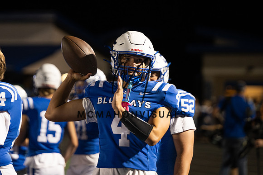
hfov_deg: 8.1
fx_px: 1853
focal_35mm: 254
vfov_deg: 5.4
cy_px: 81
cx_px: 104
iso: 2500
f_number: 2.8
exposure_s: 1/640
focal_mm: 145
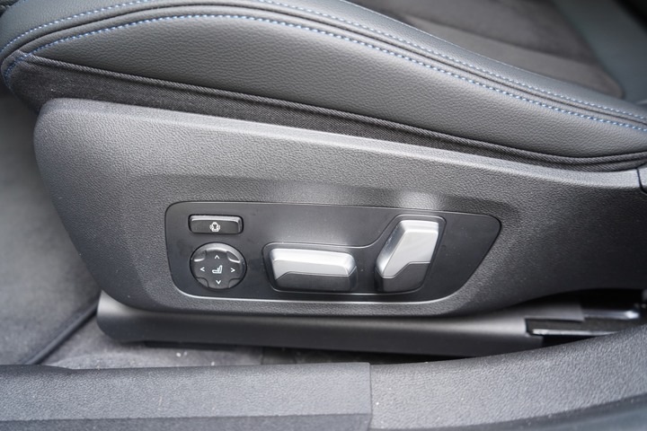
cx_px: 324
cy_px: 216
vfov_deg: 45.0
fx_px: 521
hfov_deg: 63.7
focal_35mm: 29
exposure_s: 1/60
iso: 500
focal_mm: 29
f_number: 4
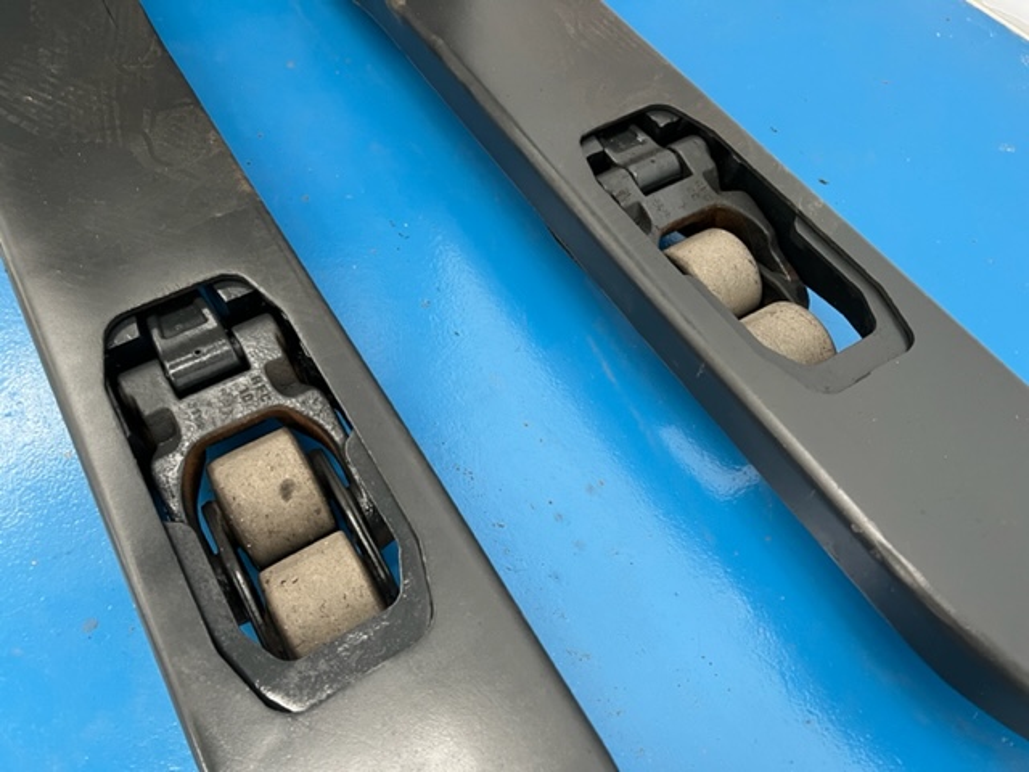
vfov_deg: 53.1
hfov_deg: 67.3
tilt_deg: -58.4
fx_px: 773
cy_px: 386
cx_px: 514
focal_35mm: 26
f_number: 1.5
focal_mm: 5.7
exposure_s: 1/60
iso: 250
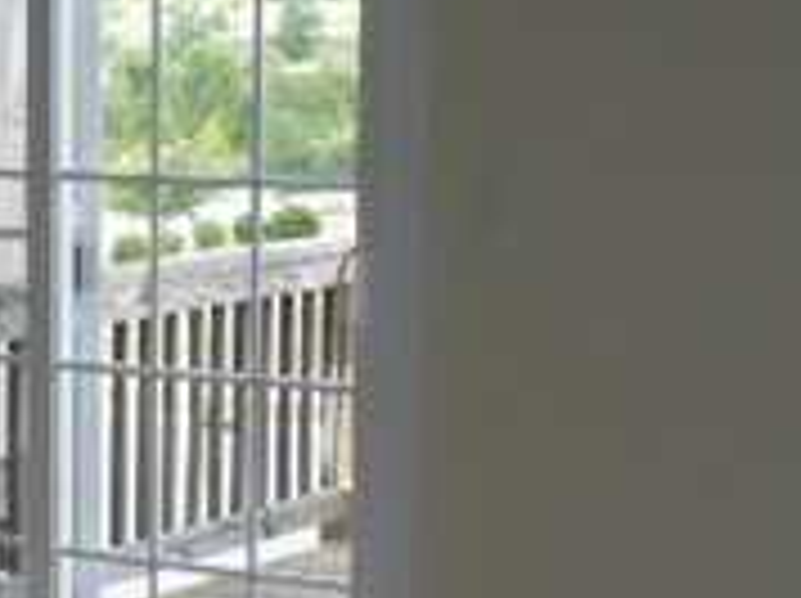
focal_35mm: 126
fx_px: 2912
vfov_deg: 11.7
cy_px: 499
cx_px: -166
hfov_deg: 15.1
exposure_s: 1/200
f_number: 2.8
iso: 100
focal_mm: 5.8
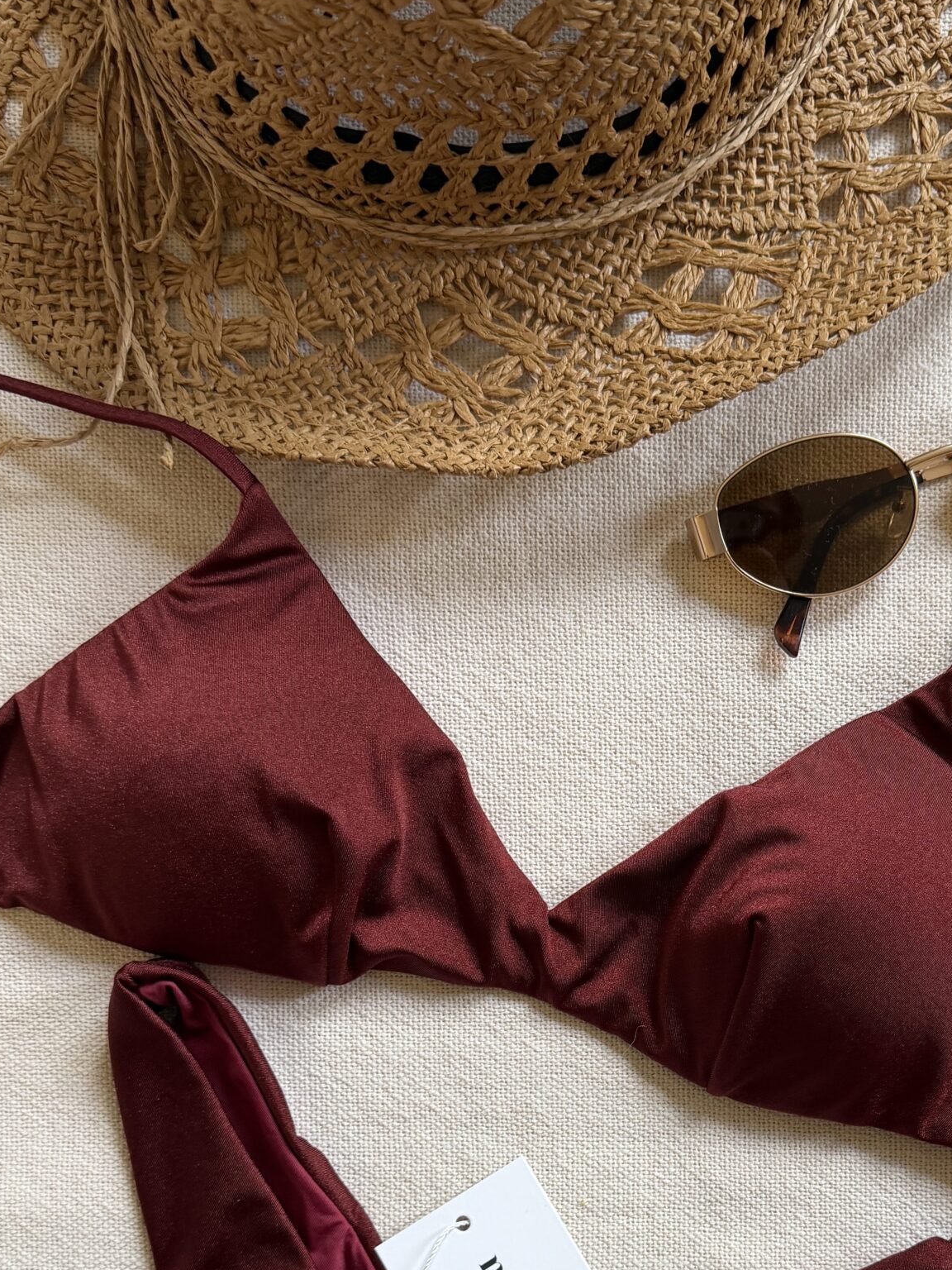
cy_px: 928
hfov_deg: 35.6
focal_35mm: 40
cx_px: 642
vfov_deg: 45.4
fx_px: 1467
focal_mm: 6.76
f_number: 1.78
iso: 160
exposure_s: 1/121
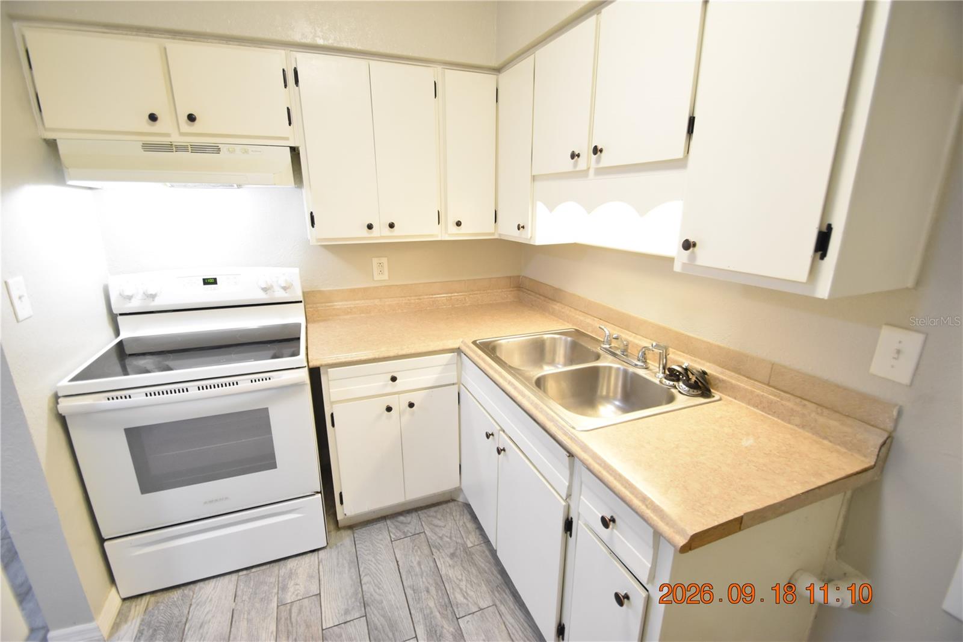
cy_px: 321
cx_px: 482
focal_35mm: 15
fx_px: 401
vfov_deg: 77.3
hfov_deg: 100.4
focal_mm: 10
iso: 1100
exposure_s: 1/60
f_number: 3.5
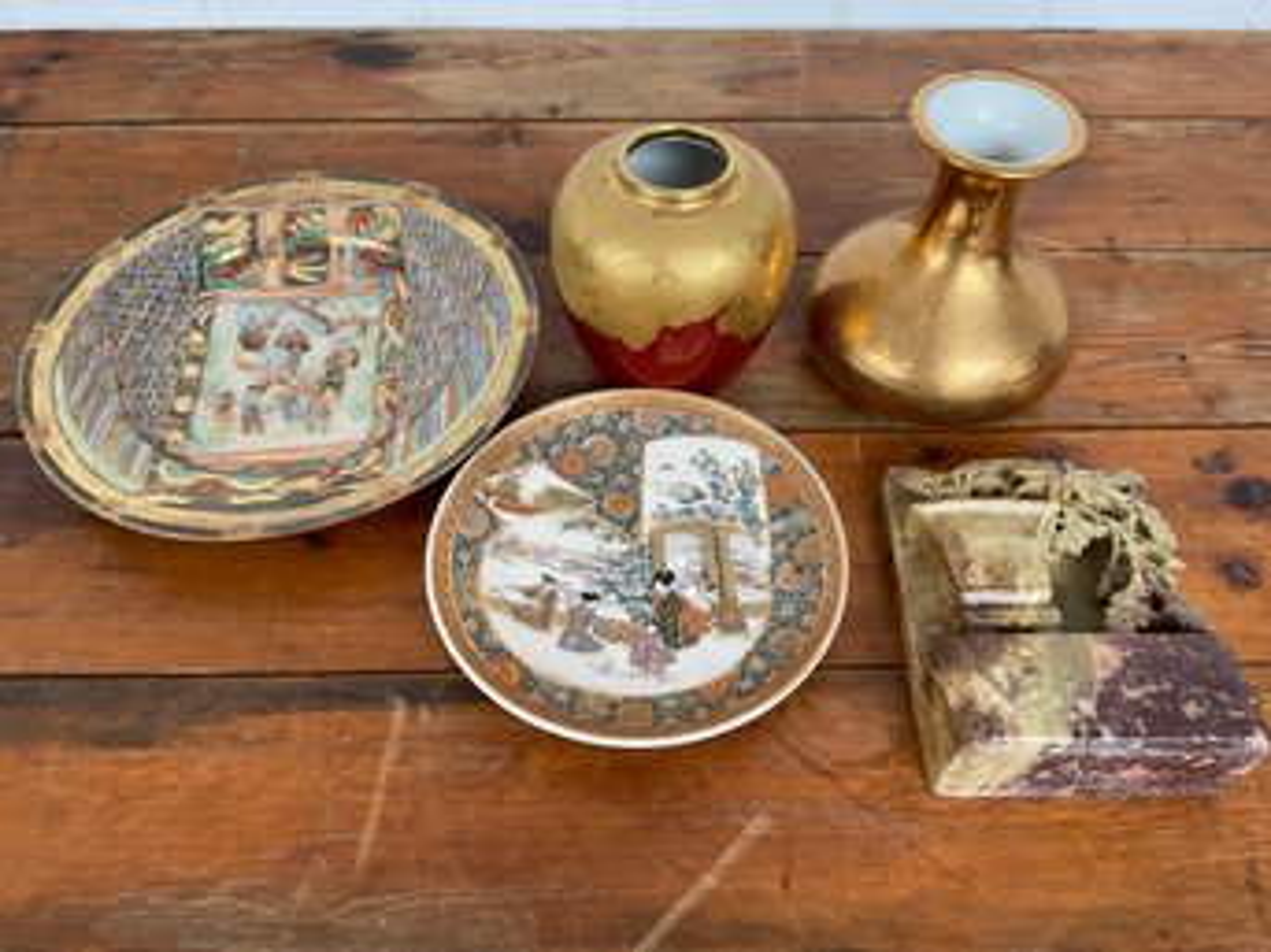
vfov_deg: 48.2
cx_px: 636
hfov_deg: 61.7
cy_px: 476
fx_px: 1064
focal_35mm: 29
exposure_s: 1/122
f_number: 1.8
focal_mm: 3
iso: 40
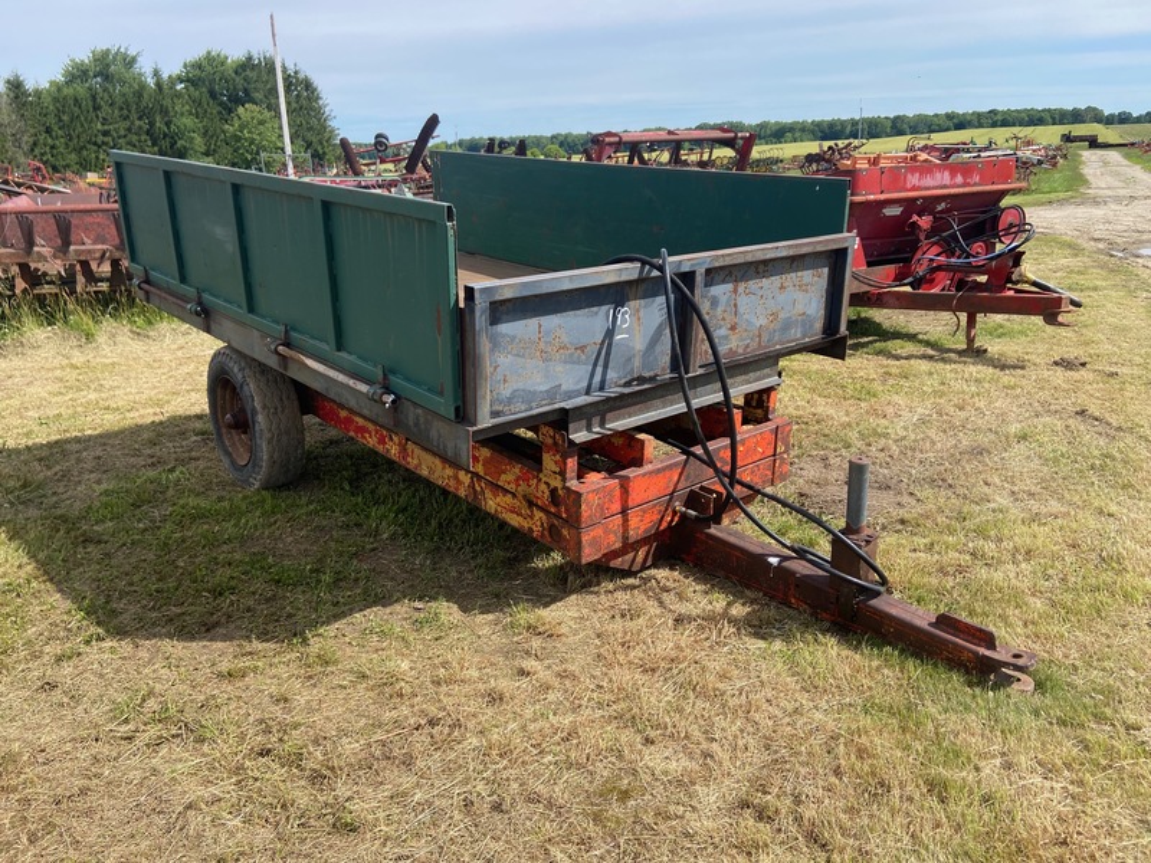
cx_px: 576
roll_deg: +2.5
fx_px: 865
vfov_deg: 53.1
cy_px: 432
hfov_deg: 67.3
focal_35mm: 26
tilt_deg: -19.3
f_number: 1.8
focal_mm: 4.25
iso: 32
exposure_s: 1/1866
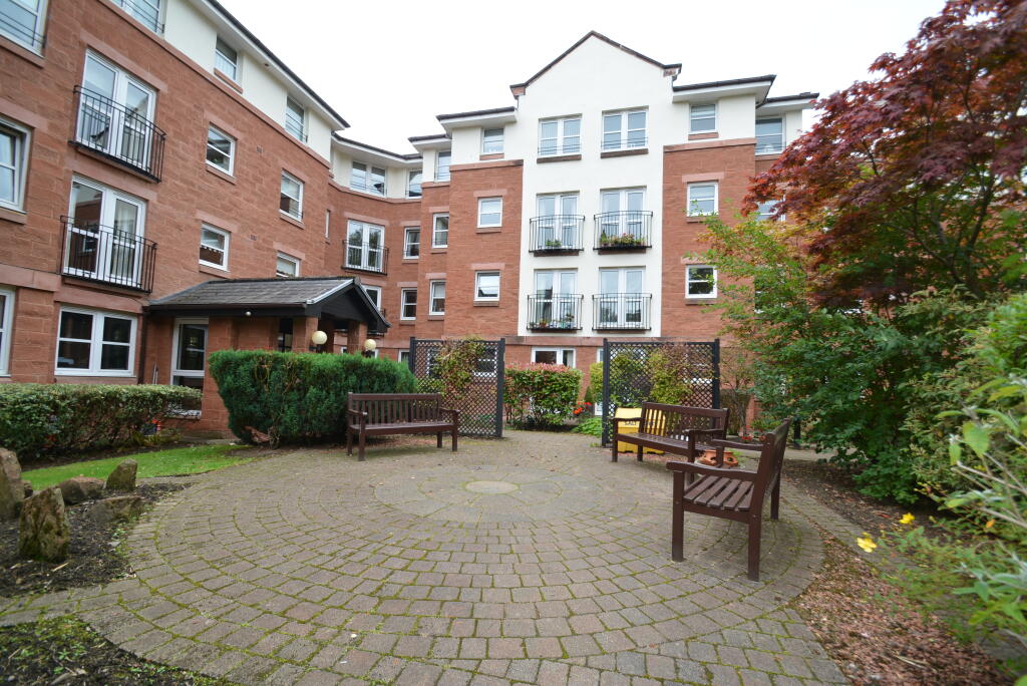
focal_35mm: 15
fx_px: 428
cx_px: 514
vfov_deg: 77.4
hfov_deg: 100.4
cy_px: 343
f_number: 5.6
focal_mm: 10
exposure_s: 1/125
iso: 200
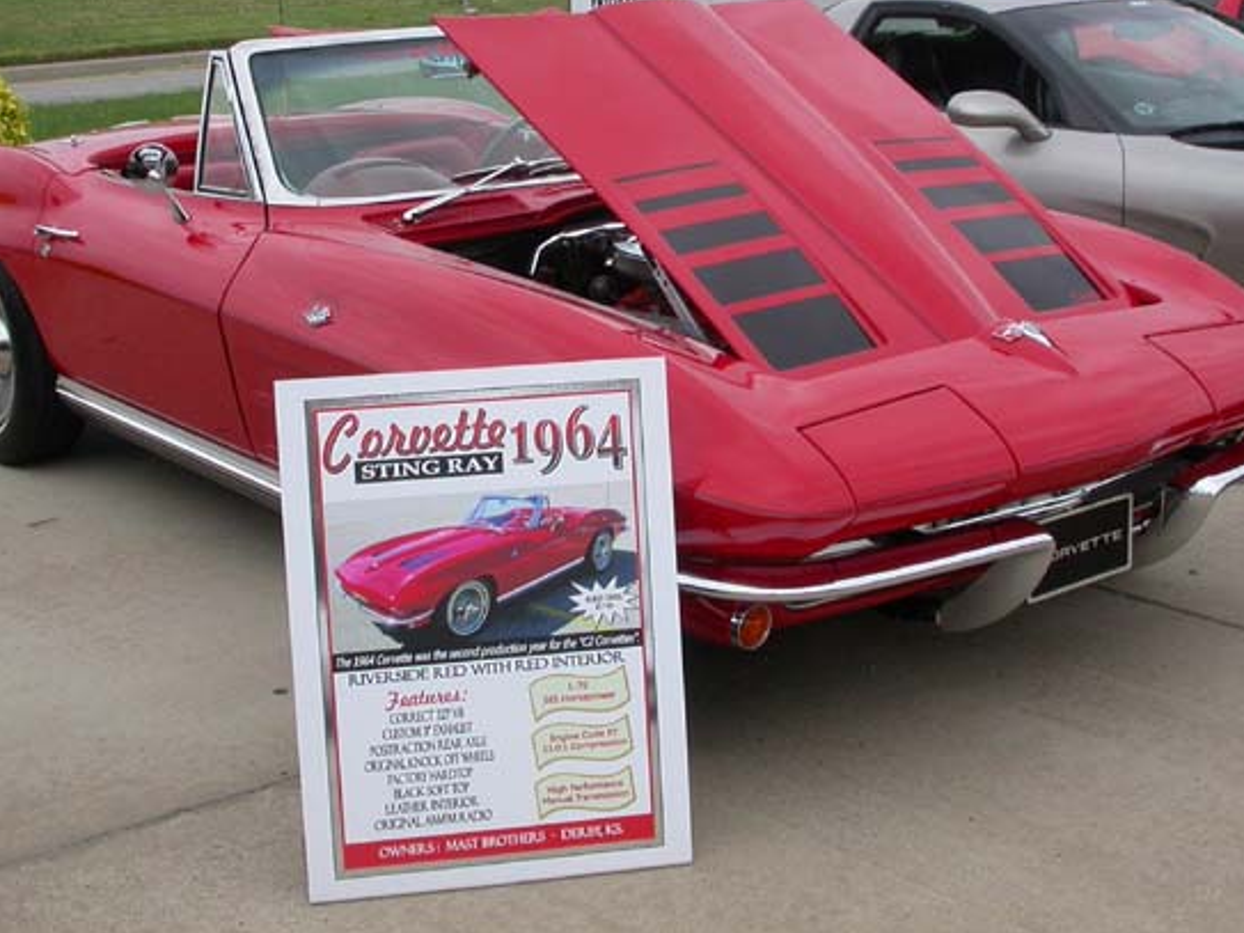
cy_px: 289
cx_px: 584
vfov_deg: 25.9
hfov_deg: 34.3
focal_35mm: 56
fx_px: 2012
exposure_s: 1/245
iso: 100
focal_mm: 7.85
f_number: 6.7
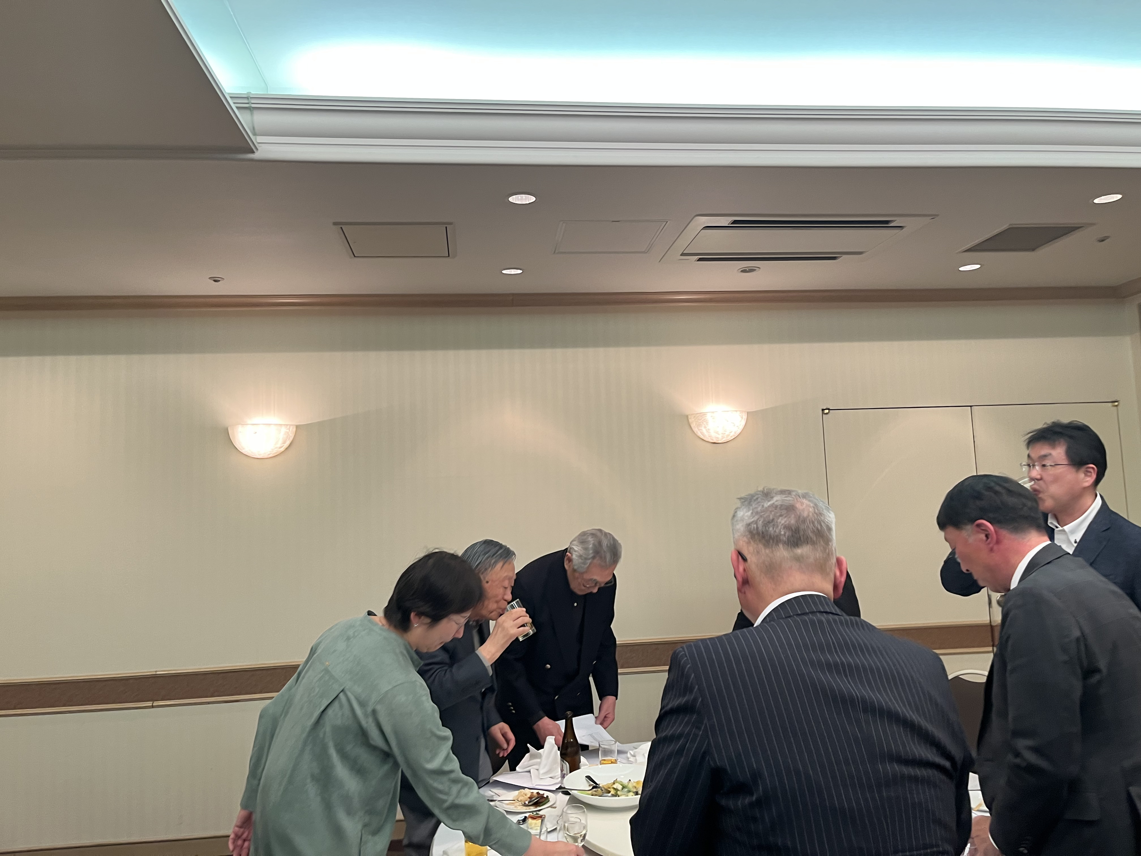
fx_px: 857
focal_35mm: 26
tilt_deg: +4.9
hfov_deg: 67.3
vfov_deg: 53.1
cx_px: 570
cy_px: 428
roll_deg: +0.5
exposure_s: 1/50
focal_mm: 5.1
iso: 100
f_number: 1.6
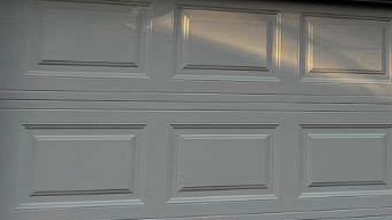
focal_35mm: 62
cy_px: 36
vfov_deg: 19.2
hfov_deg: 31.1
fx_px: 644
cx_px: 401
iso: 40
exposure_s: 1/99
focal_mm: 1.57
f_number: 1.8
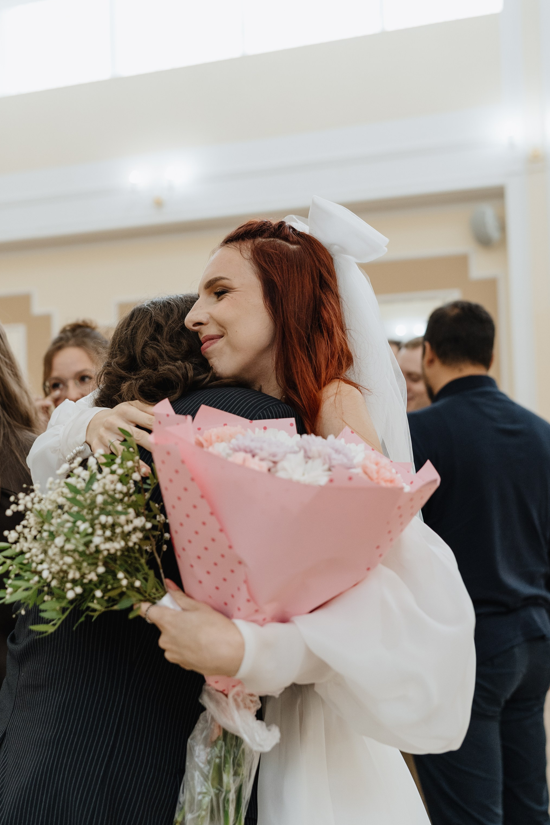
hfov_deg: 28.5
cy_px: 396
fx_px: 1077
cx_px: 205
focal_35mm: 47
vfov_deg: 41.9
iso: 800
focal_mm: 35
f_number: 2.2
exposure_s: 1/320
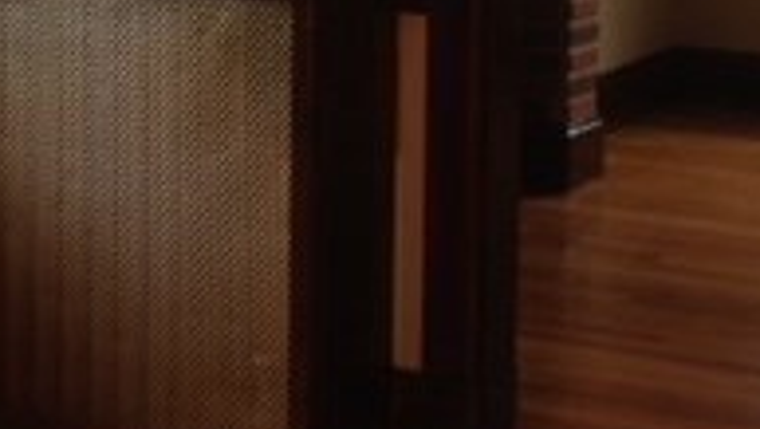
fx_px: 2400
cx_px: 528
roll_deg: -1.4
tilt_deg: -5.5
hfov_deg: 17.9
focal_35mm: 119
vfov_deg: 10.1
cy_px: -79
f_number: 2.4
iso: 50
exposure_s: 1/20
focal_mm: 4.12
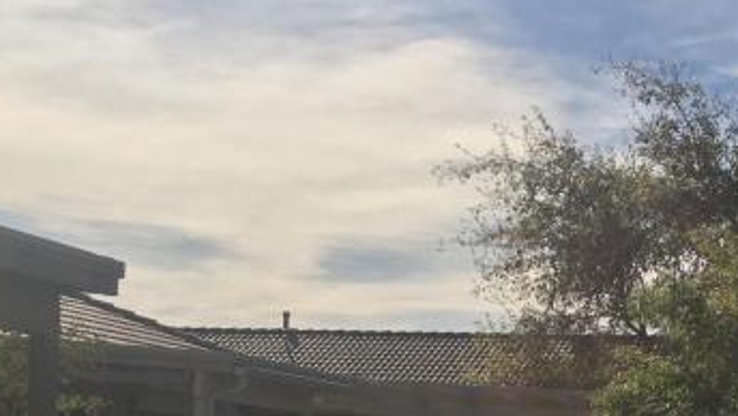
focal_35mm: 94
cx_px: 835
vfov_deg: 12.4
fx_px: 1841
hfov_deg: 21.4
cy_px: 575
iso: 25
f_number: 2.2
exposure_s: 1/4049
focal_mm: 4.15
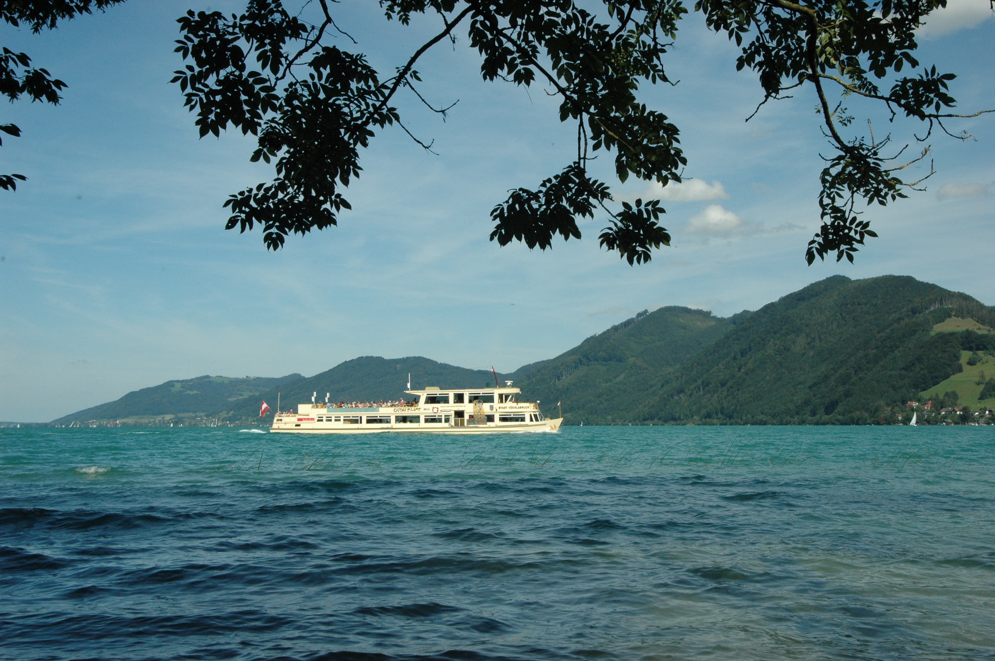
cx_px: 498
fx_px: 1284
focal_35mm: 46
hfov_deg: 42.4
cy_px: 330
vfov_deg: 28.9
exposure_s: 1/250
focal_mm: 31
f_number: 20
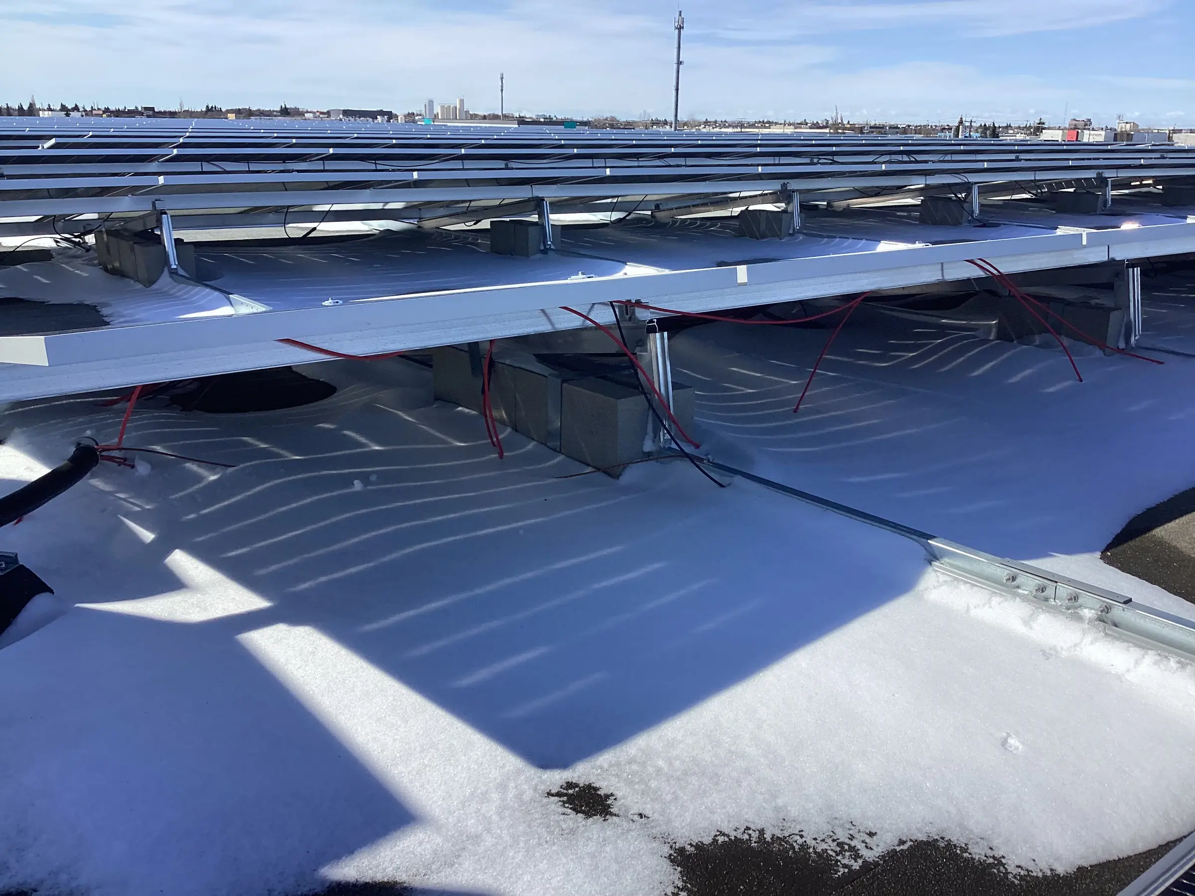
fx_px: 1070
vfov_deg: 45.4
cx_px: 598
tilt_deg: -17.7
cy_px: 448
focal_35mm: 31
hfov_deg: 58.4
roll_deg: -1.1
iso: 25
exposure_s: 1/1894
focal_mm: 3.3
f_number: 2.4
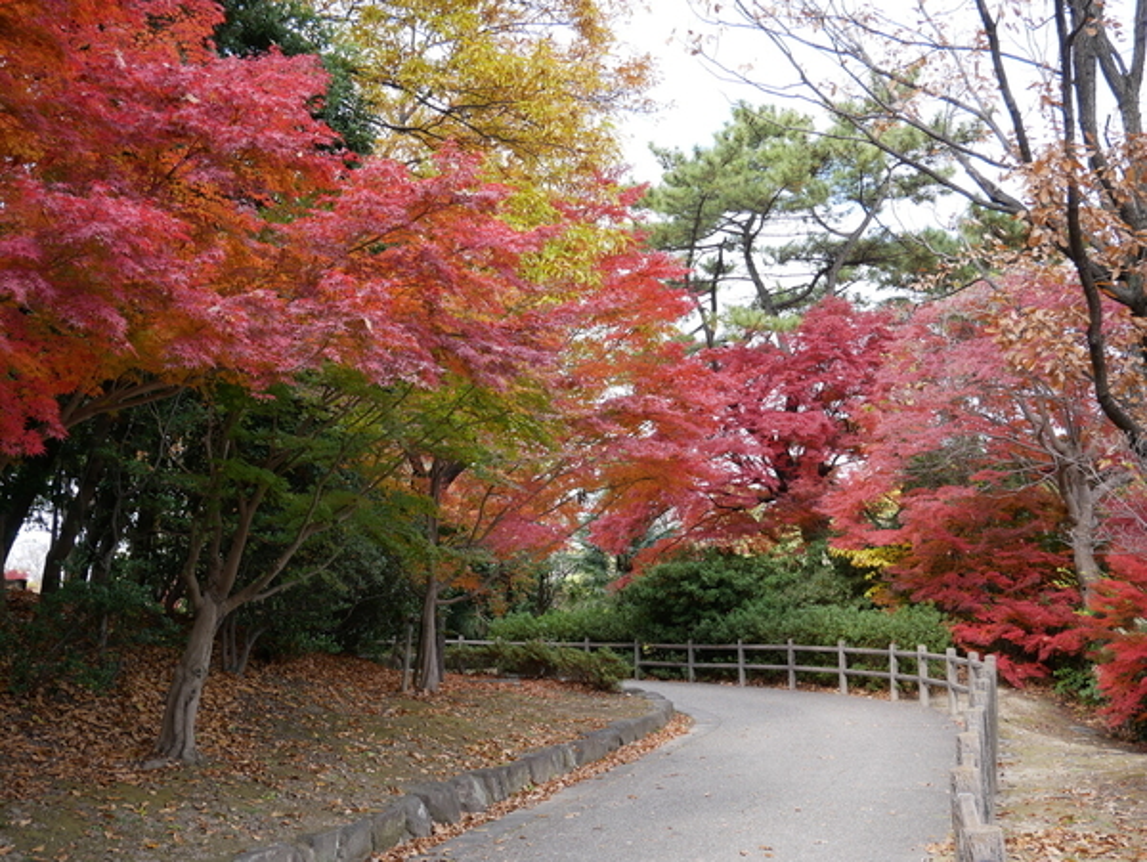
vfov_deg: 36.0
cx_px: 574
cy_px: 431
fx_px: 1326
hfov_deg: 46.8
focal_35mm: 40
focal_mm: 20
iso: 200
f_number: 5
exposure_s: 1/125
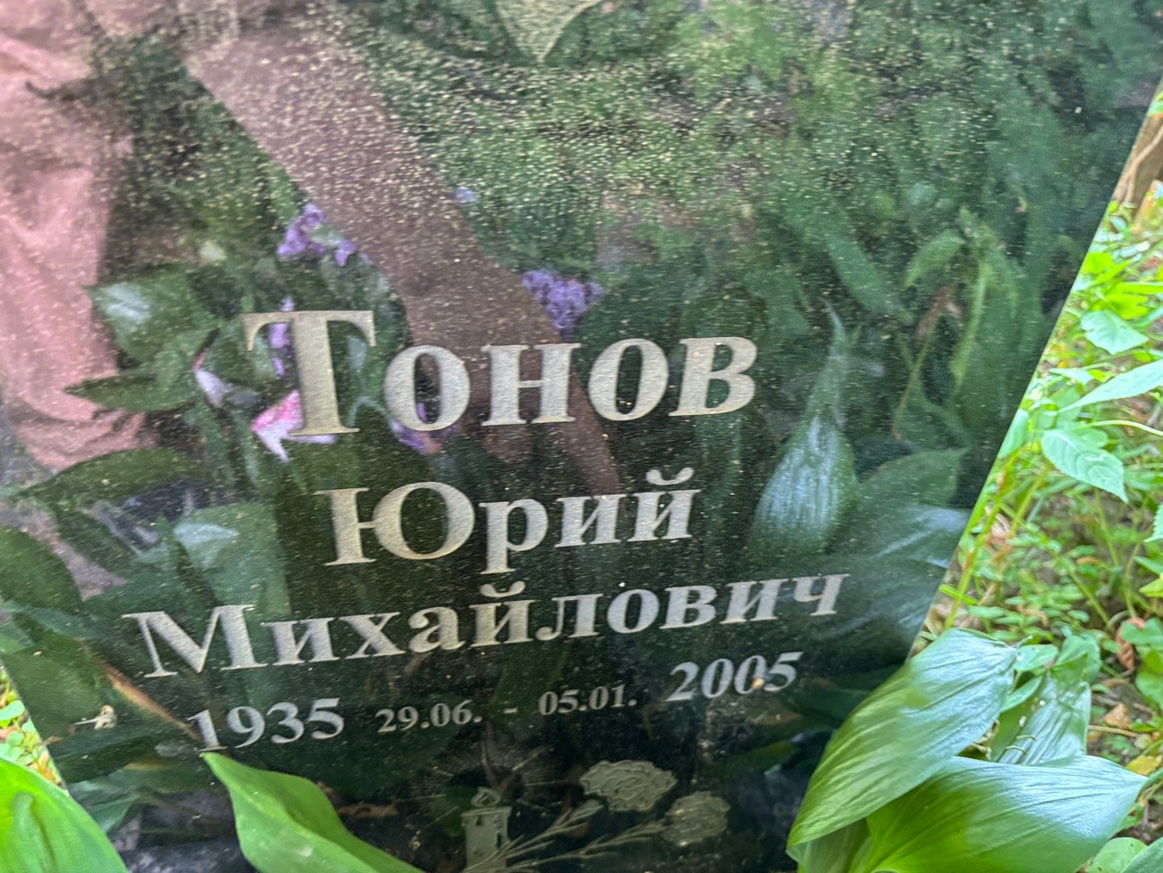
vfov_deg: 53.1
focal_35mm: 26
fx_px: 874
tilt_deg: -40.9
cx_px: 582
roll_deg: -7.2
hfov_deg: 67.3
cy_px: 436
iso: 250
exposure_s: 1/60
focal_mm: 5.96
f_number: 1.6
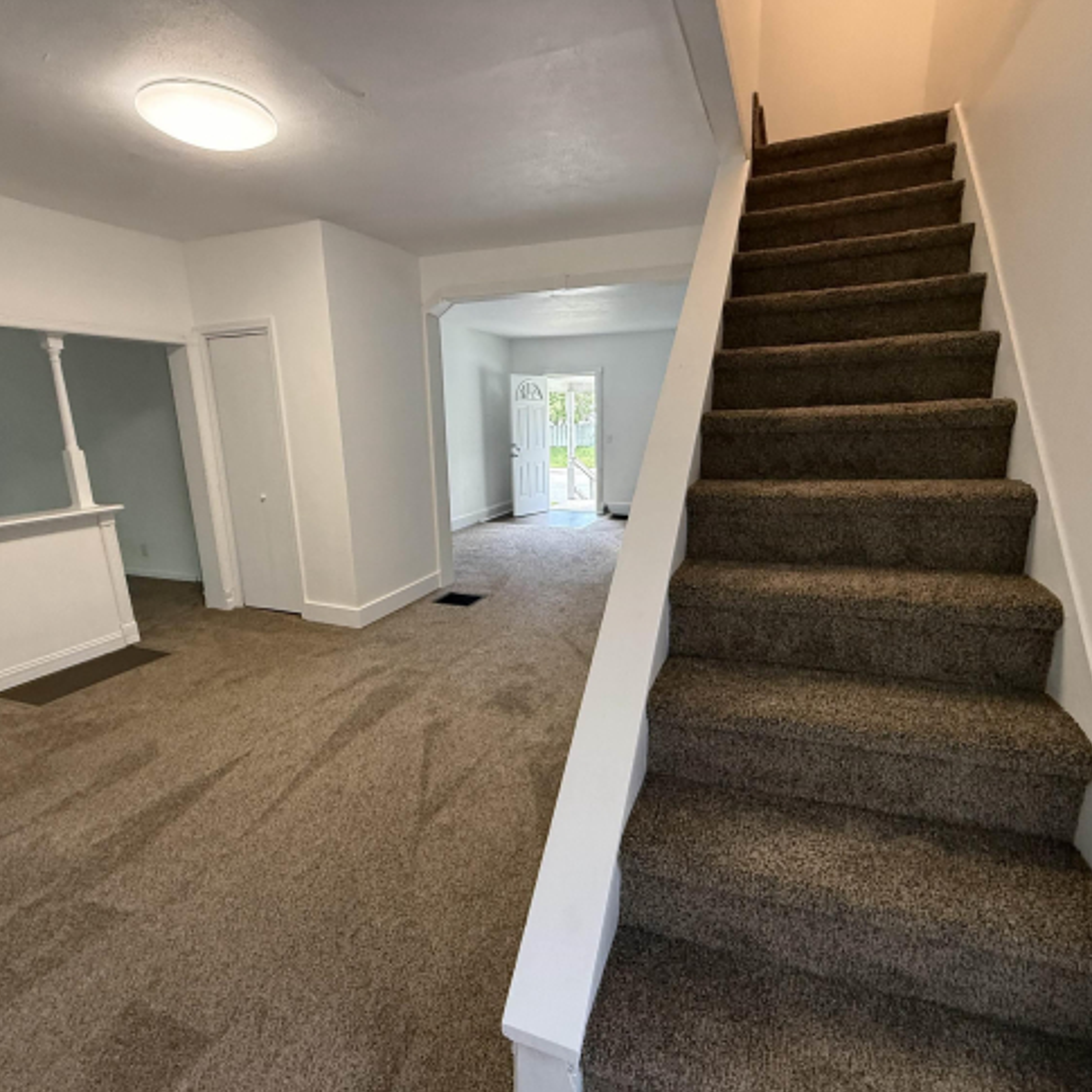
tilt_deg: -11.9
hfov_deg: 83.9
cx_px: 562
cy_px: 554
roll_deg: +0.7
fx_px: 607
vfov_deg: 84.0
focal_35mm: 17
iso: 400
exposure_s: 1/120
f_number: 2.2
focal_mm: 2.22
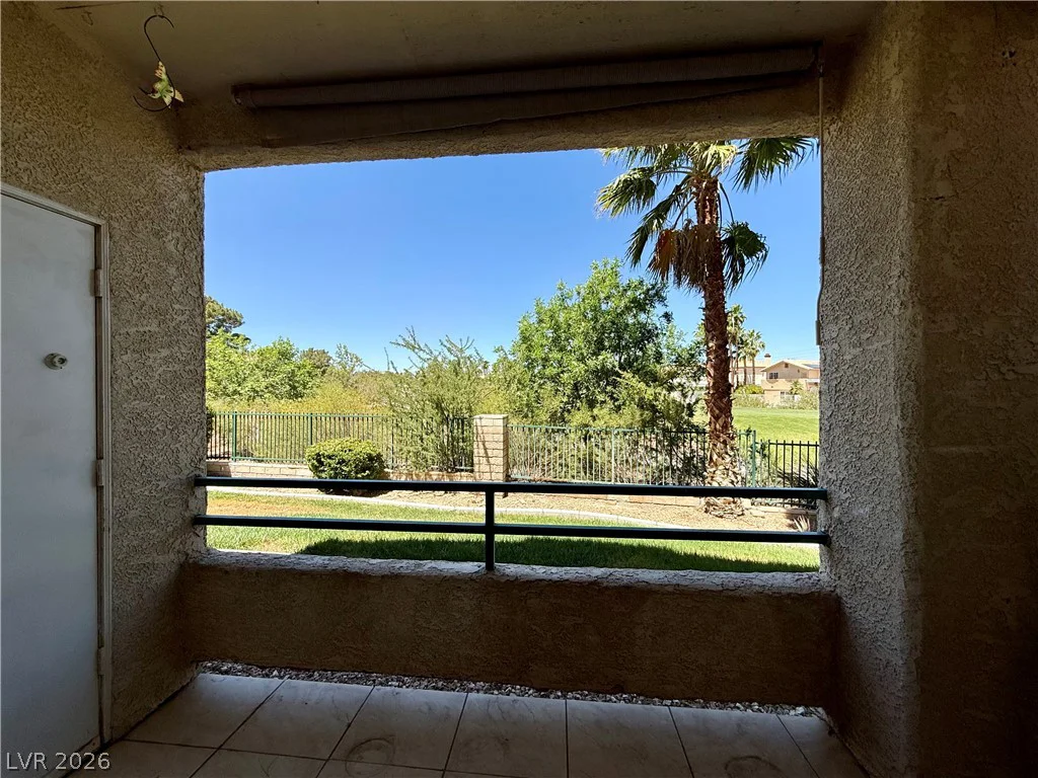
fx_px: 420
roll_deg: +0.4
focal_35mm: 14
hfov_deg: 102.1
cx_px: 519
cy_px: 389
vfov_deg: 85.7
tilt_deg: +0.5
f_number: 2.2
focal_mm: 2.22
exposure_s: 1/1572
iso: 50
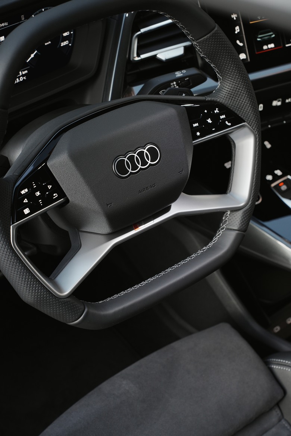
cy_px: 218
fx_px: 909
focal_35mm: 75
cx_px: 146
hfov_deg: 18.2
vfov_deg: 27.0
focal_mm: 75
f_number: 8
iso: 100
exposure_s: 1/10
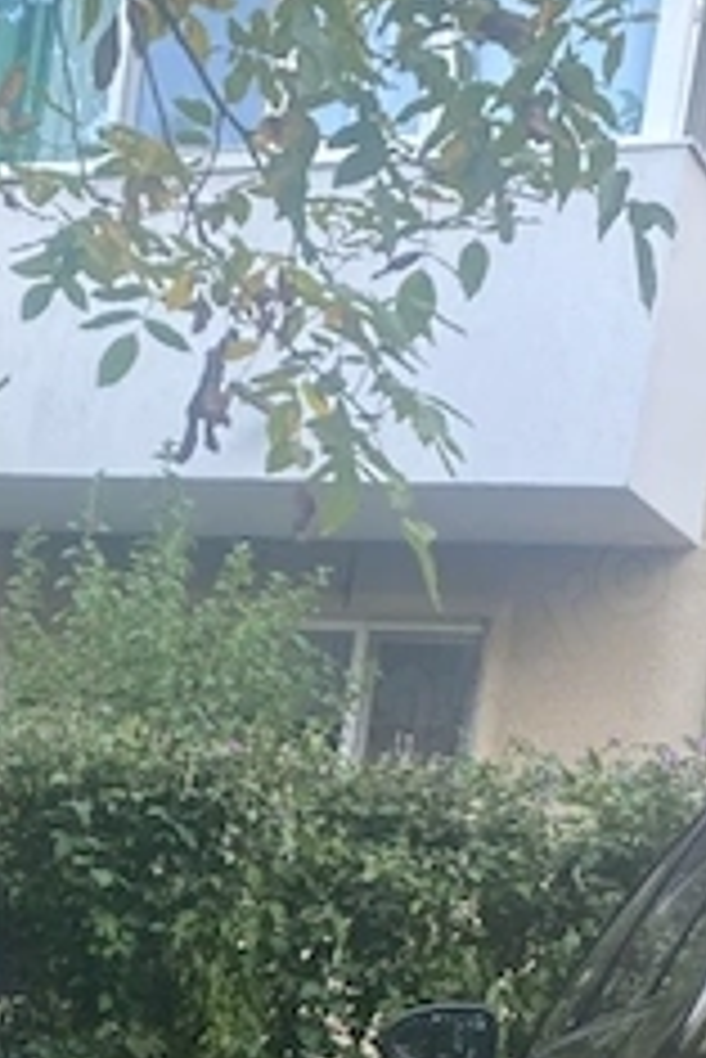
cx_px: -139
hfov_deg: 14.4
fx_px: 2702
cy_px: 1558
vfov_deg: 19.5
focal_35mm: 92
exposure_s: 1/100
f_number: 1.8
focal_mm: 4.25
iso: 125
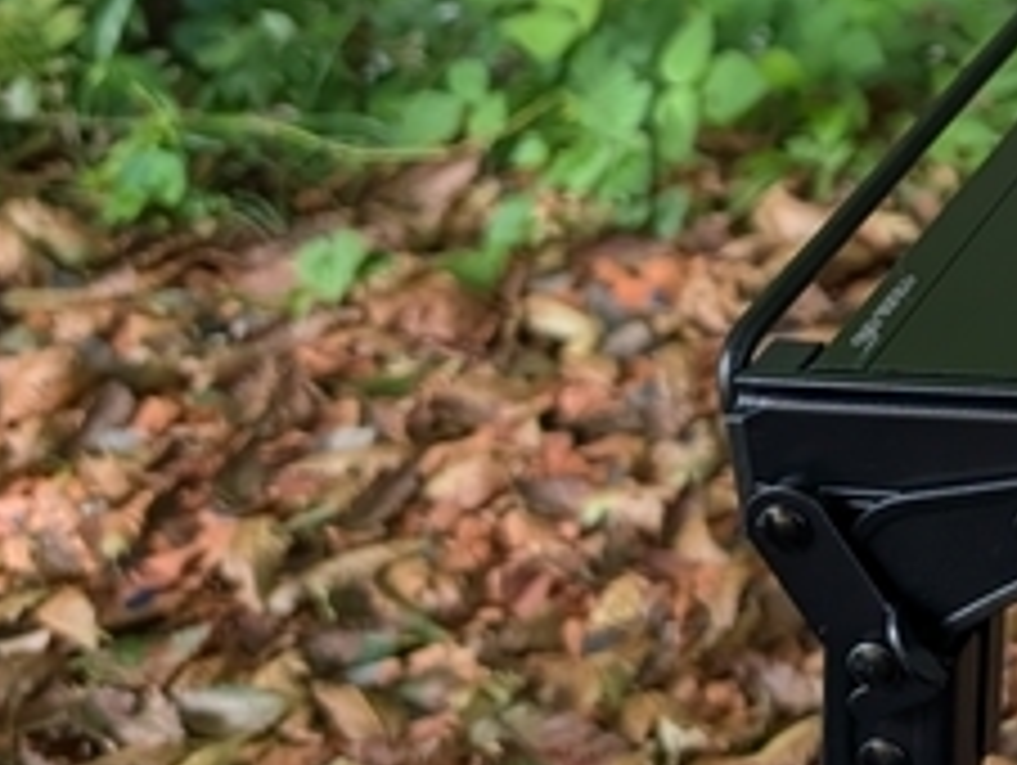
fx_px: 2500
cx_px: 1606
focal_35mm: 85
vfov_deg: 16.2
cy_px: -310
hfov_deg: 19.5
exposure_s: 1/141
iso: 54
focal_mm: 6.9
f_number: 1.68
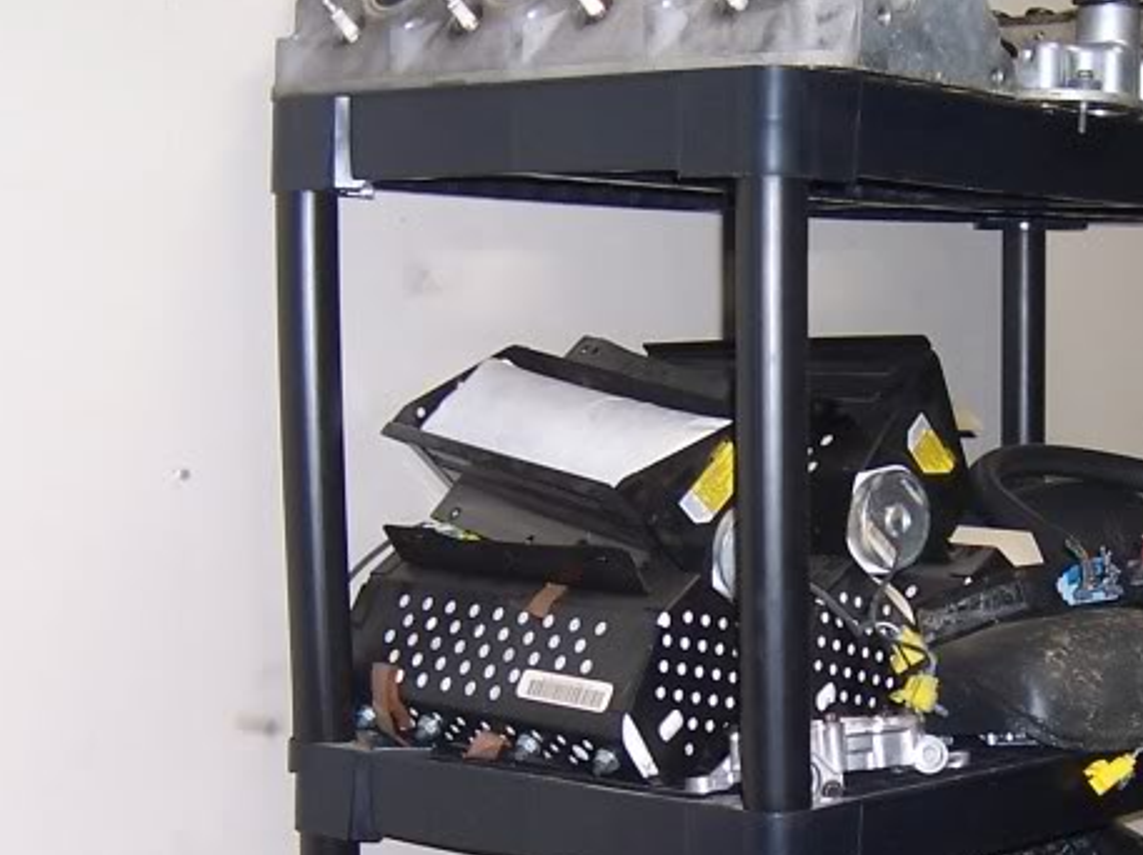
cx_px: 823
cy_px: 670
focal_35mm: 74
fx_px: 2442
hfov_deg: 26.1
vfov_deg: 19.7
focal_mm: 5.5
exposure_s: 1/60
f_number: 2.8
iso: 80
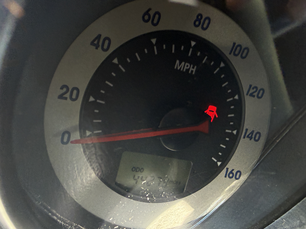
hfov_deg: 69.4
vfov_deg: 54.9
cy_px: 114
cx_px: 153
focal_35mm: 25
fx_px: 221
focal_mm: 2.22
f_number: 2.2
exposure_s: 1/99
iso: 200
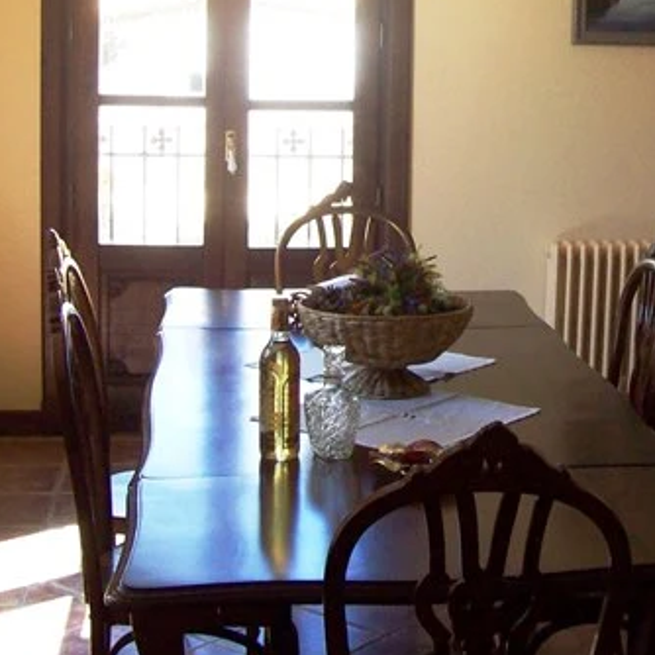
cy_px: 140
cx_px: 515
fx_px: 1541
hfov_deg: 23.7
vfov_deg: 23.7
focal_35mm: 72
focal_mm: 6
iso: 200
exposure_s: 1/156
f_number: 2.7
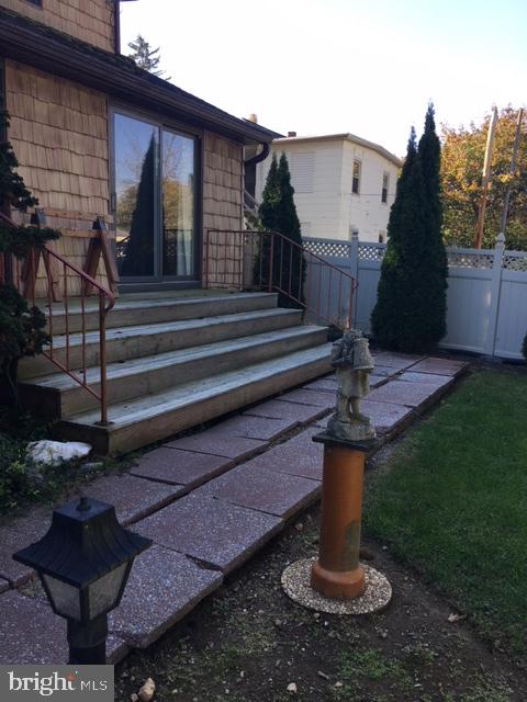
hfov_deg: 48.2
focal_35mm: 29
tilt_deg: -10.5
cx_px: 264
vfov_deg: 61.7
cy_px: 351
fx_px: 589
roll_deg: -1.8
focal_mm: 4.15
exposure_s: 1/316
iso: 25
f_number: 2.2
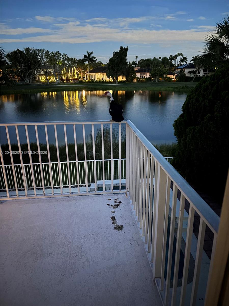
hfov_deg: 53.1
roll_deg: +0.2
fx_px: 229
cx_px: 114
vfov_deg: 67.3
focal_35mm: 26
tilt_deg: -20.2
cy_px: 153
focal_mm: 5.96
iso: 1000
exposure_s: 1/5
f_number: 1.6
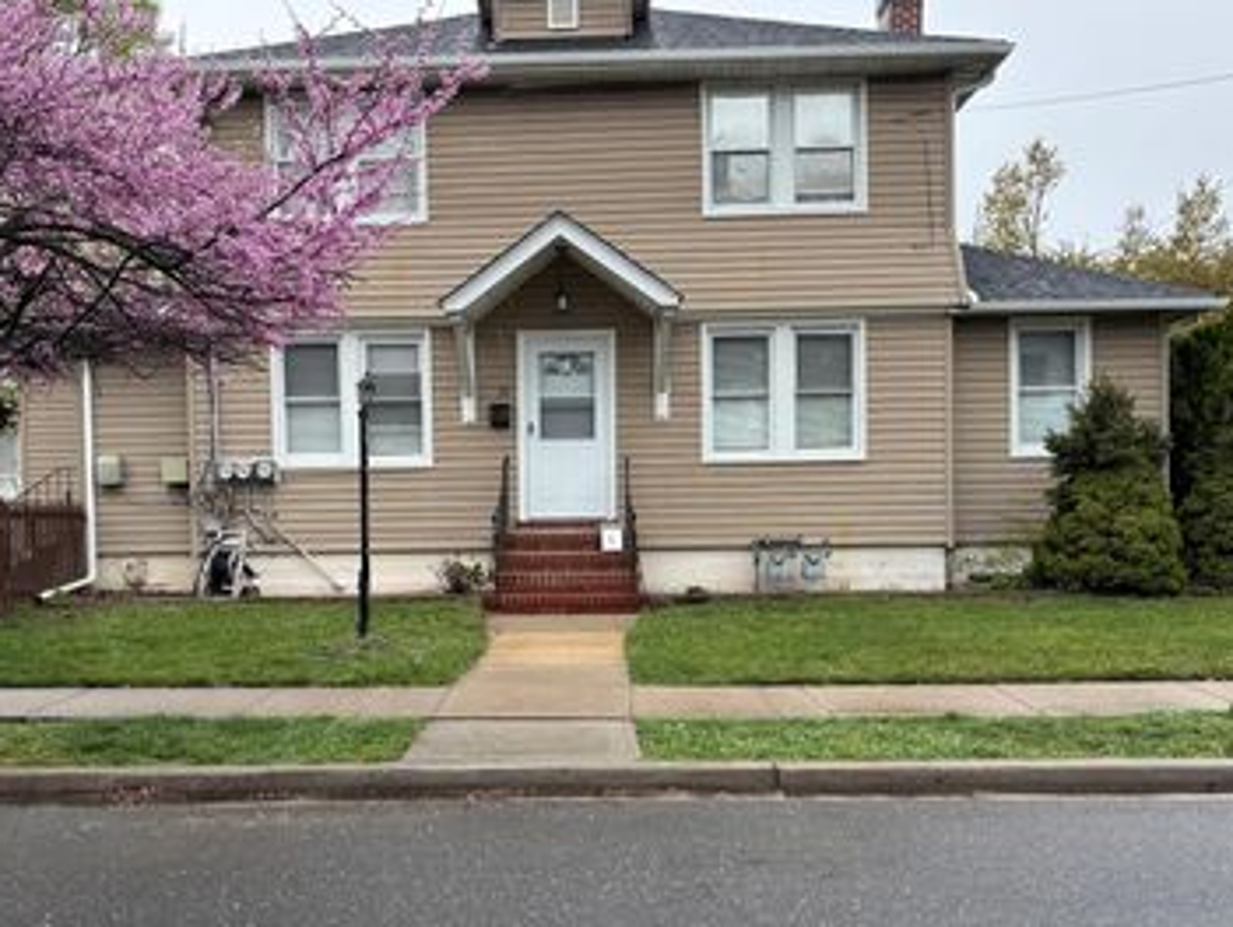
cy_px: 546
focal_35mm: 37
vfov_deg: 38.6
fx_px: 1319
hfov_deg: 50.0
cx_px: 559
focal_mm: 5.96
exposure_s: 1/235
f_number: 1.6
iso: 50
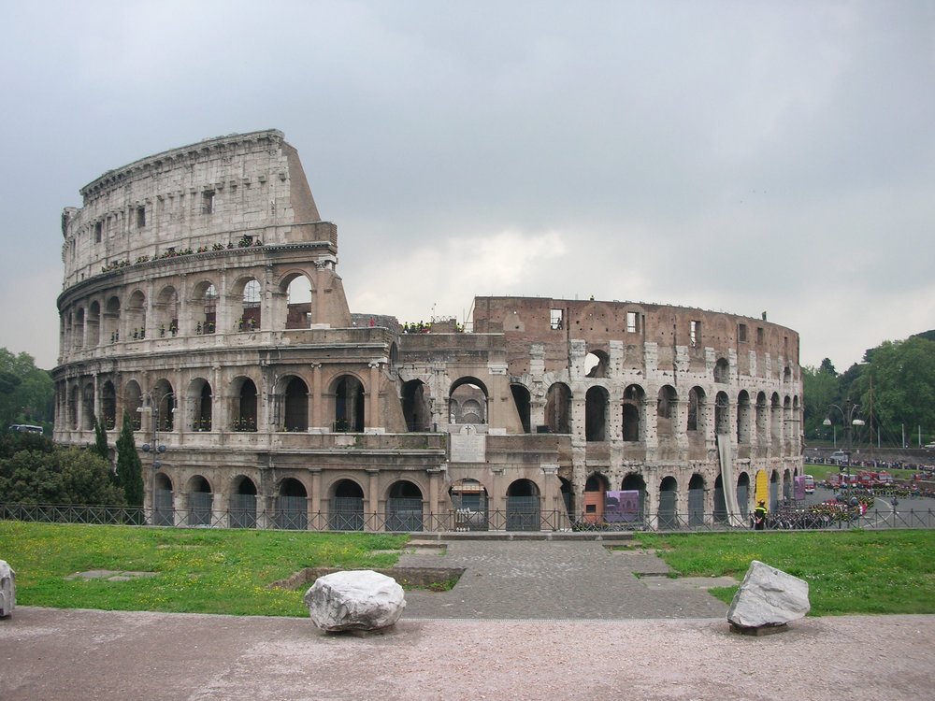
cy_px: 350
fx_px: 945
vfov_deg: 40.7
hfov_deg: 52.6
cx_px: 468
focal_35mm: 35
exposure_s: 1/38
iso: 50
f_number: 8.5
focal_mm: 5.8
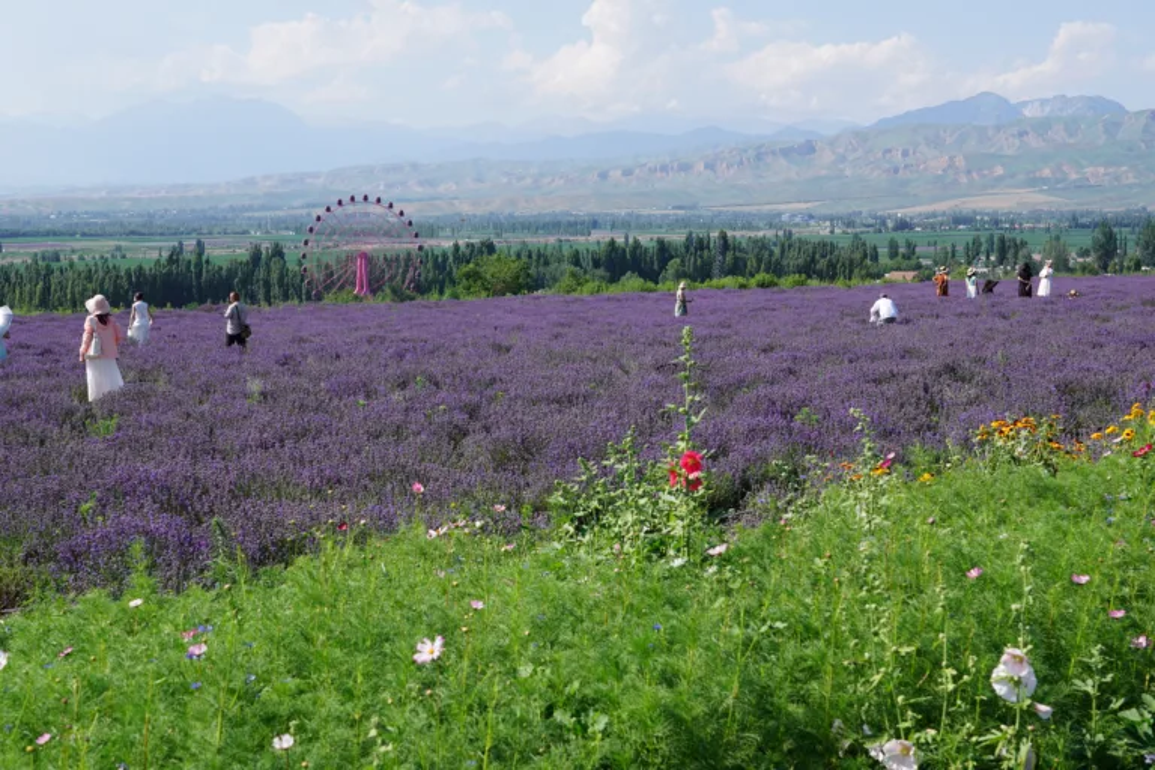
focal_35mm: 57
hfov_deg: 35.1
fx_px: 1829
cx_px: 578
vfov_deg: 23.8
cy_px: 385
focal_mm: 38
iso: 100
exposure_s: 1/400
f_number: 5.6
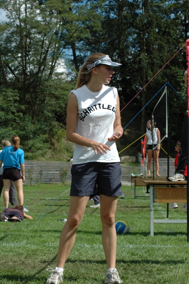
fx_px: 828
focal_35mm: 105
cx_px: 94
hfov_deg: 13.0
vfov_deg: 19.5
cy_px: 142
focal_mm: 70
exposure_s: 1/400
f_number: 10
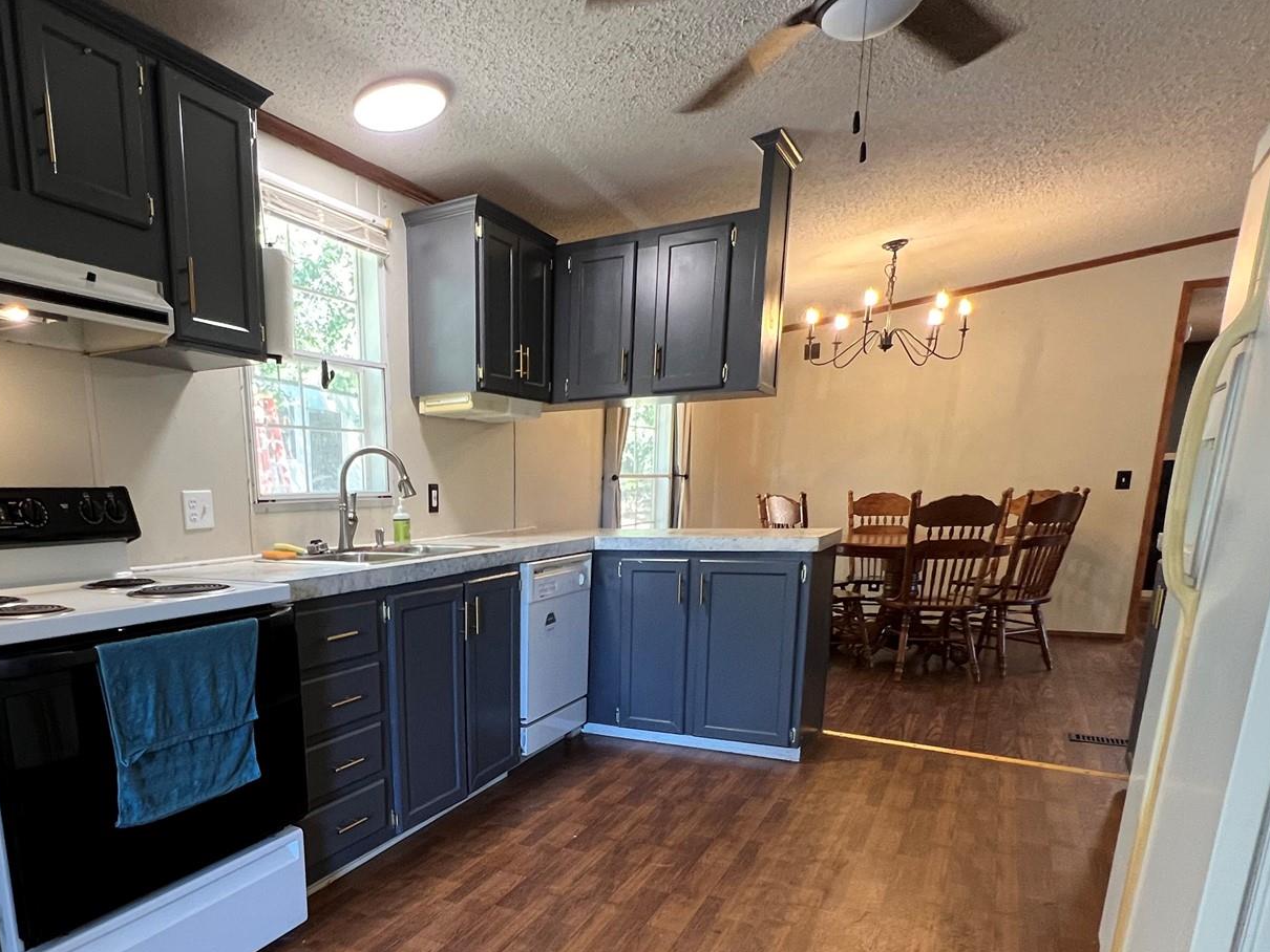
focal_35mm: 22
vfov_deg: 58.3
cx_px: 453
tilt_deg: -13.6
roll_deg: +1.8
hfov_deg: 74.6
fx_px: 807
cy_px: 702
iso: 320
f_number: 1.8
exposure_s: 1/60
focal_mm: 1.57
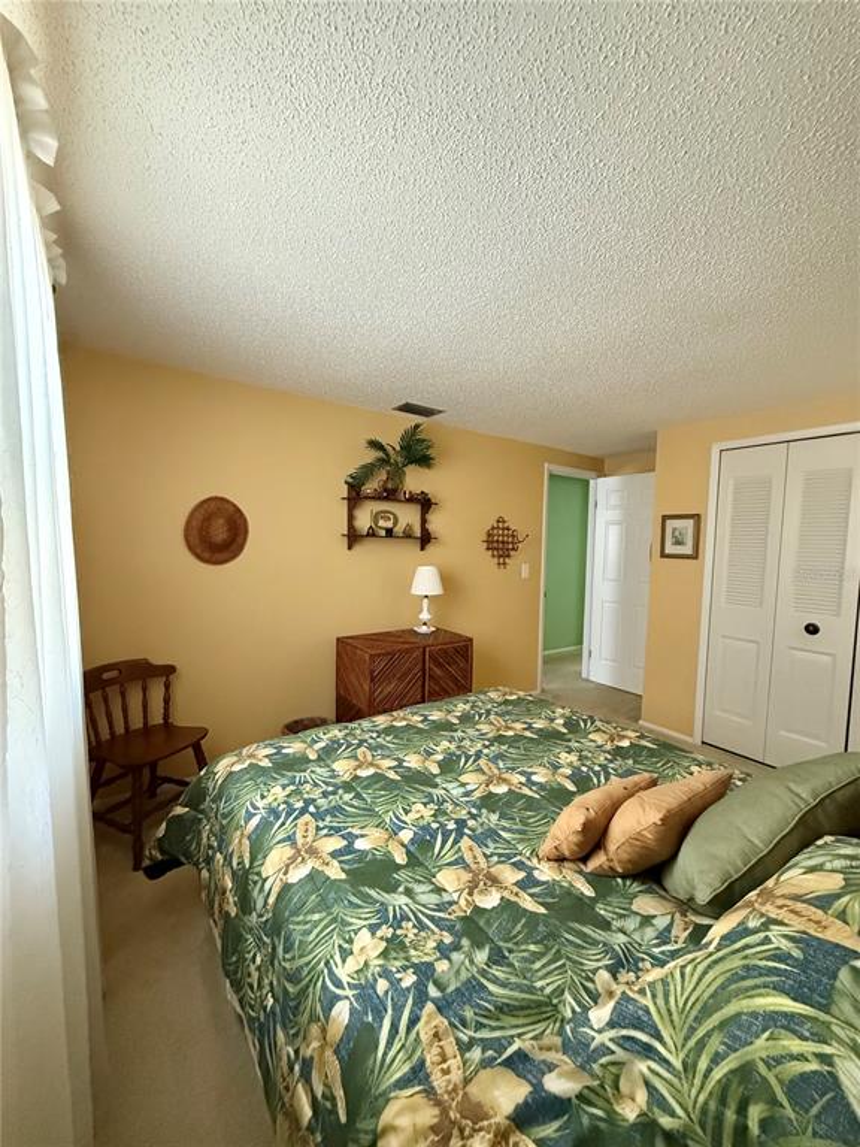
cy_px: 574
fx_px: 464
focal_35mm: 14
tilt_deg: -3.4
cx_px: 430
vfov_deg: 102.1
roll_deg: -1.6
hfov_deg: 85.7
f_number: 2.2
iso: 800
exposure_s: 1/60
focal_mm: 2.22
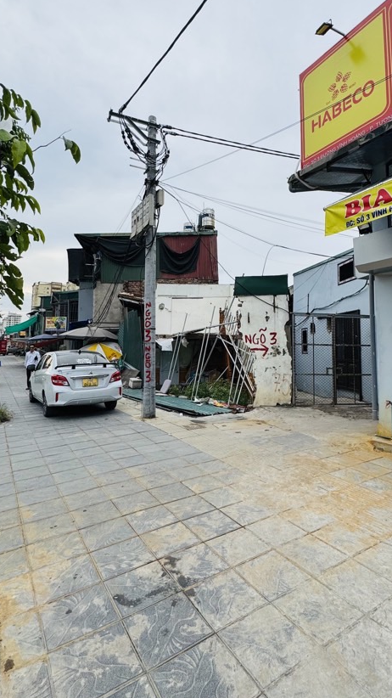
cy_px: 314
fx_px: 351
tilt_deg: +5.7
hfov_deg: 58.2
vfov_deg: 89.3
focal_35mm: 19
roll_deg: -0.1
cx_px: 219
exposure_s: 1/1006
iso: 40
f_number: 2.2
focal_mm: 2.22
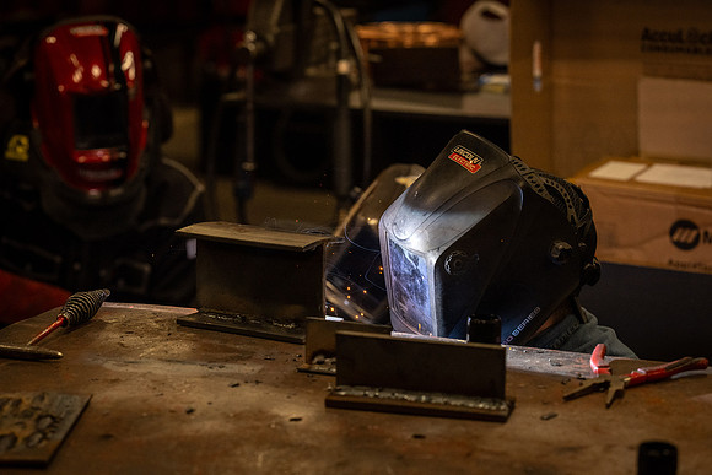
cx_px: 341
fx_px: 1821
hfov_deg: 22.1
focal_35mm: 92
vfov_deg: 14.9
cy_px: 243
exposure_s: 1/1250
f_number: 3.5
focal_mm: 76
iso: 1250
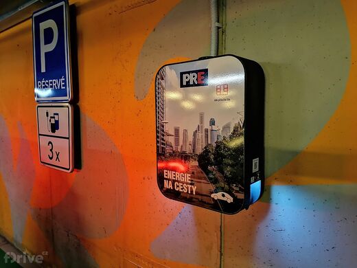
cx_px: 178
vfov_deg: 51.4
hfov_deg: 65.3
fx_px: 278
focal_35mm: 27
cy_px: 134
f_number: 1.8
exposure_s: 4
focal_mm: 5.3
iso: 640
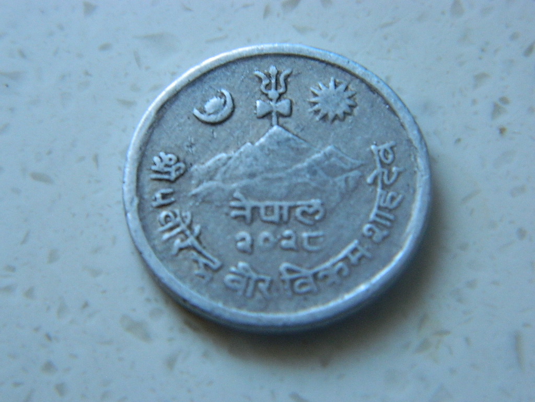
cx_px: 268
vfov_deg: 14.4
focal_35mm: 103
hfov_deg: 19.1
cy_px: 201
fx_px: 1592
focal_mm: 18.6
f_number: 4.5
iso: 400
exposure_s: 1/40
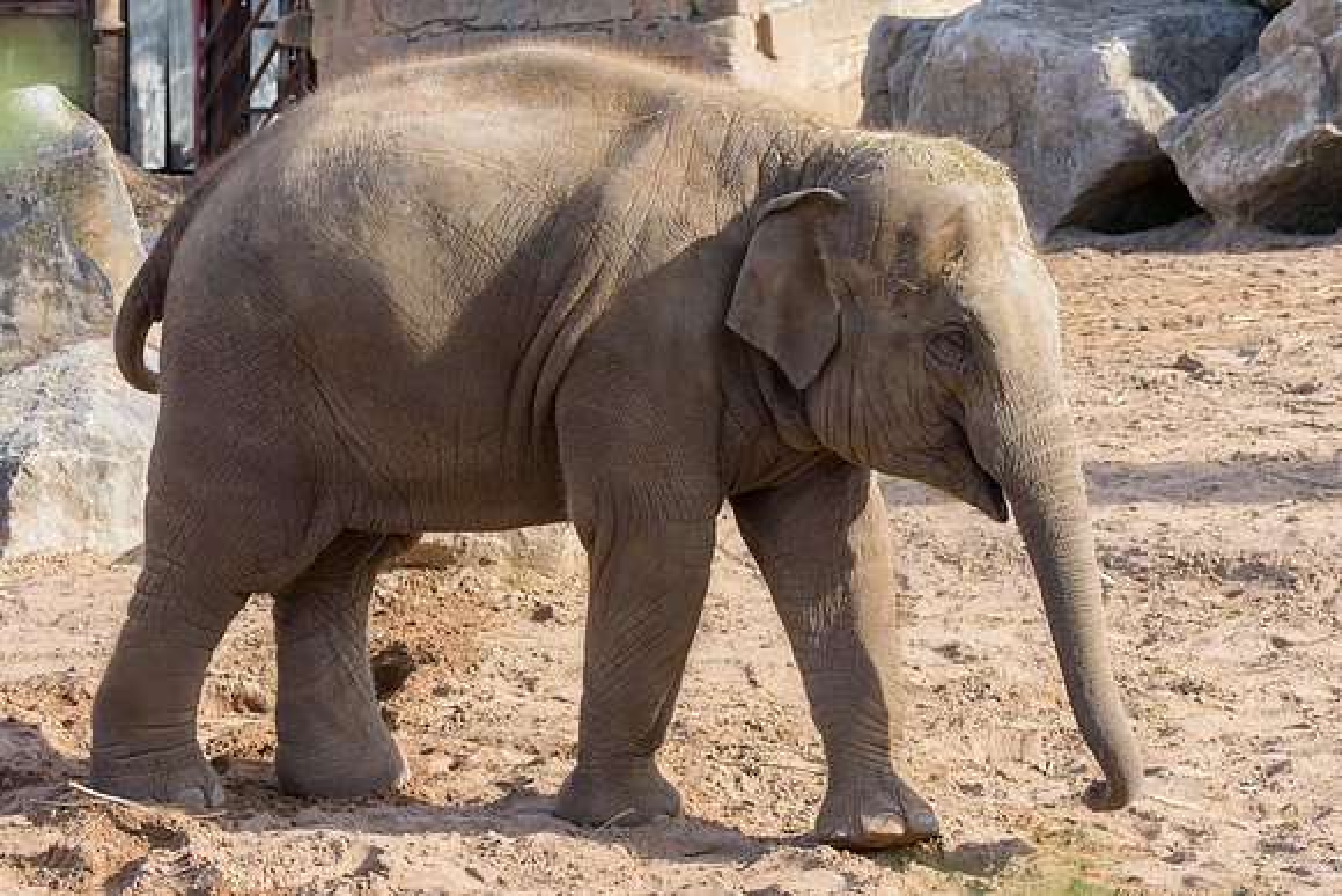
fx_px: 6228
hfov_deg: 12.3
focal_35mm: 167
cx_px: 684
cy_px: 422
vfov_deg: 8.2
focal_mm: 110
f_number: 8
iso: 1000
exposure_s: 1/800
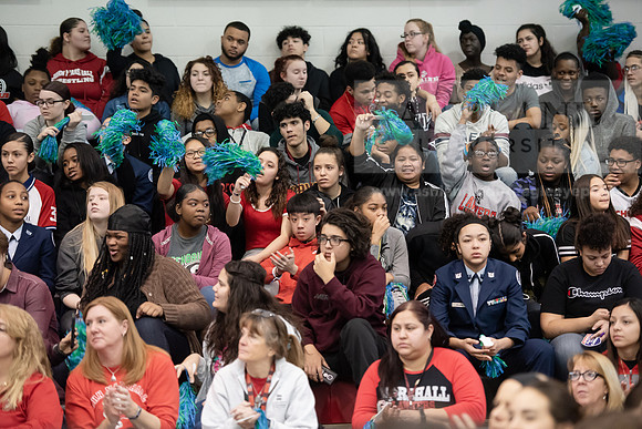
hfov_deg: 16.8
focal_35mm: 122
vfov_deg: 11.2
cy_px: 214
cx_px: 321
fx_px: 2176
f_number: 3.2
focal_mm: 122
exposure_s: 1/200
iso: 4000
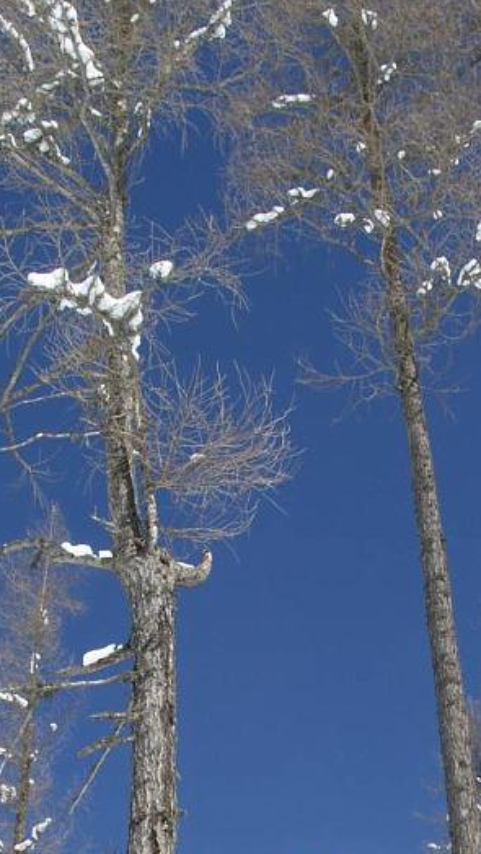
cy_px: 658
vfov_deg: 31.2
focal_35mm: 66
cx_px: 224
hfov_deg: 18.3
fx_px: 1496
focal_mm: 8.12
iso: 64
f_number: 7.1
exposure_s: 1/400
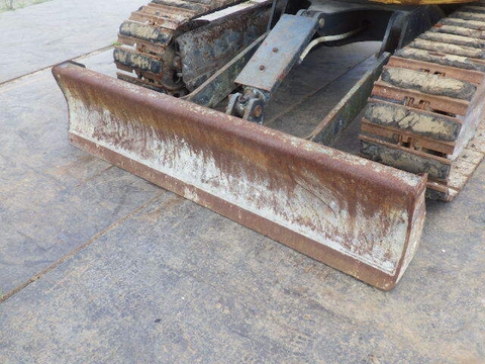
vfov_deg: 41.8
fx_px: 476
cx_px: 242
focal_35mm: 34
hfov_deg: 54.0
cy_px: 182
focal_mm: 6.1
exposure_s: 1/200
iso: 125
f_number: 4.6
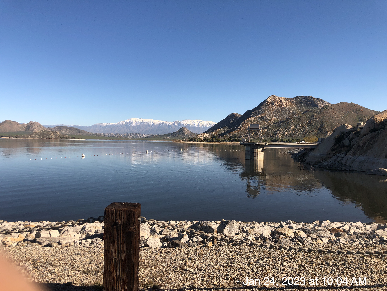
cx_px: 194
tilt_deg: +0.0
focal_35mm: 28
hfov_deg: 63.4
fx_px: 313
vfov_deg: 49.7
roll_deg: -0.6
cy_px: 146
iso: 25
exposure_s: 1/2288
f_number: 1.8
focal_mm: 4
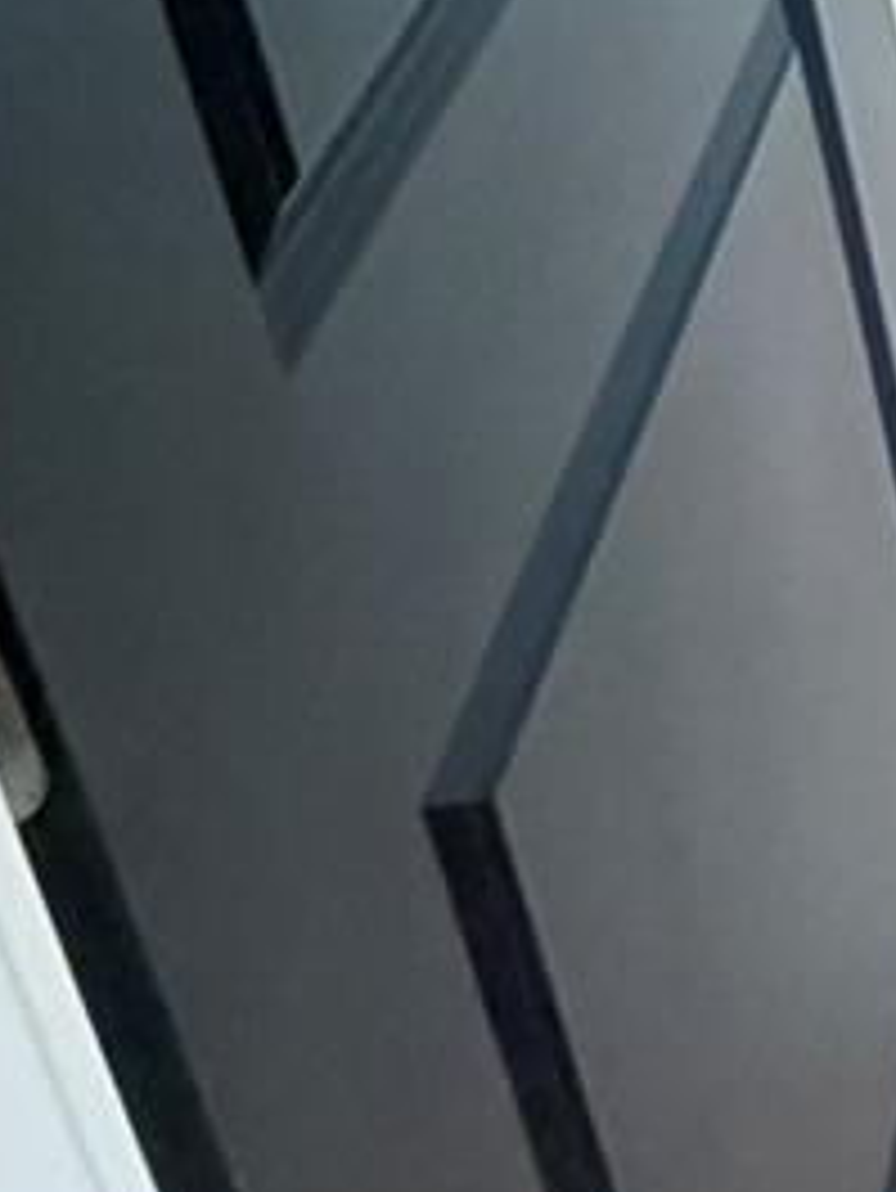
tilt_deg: -19.6
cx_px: 2175
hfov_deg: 13.3
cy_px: -468
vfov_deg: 21.2
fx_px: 2793
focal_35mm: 81
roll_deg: -0.1
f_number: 2.2
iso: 500
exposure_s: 1/60
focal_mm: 2.22
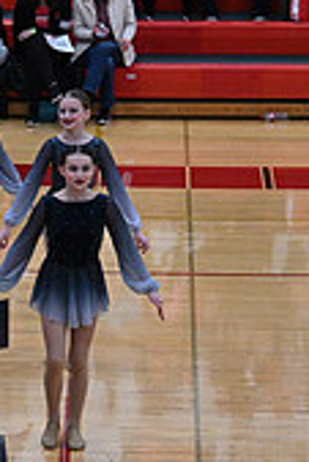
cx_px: -473
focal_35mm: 281
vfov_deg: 7.3
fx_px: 3610
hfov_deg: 4.8
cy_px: 400
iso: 4000
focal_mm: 82
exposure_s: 1/400
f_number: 4
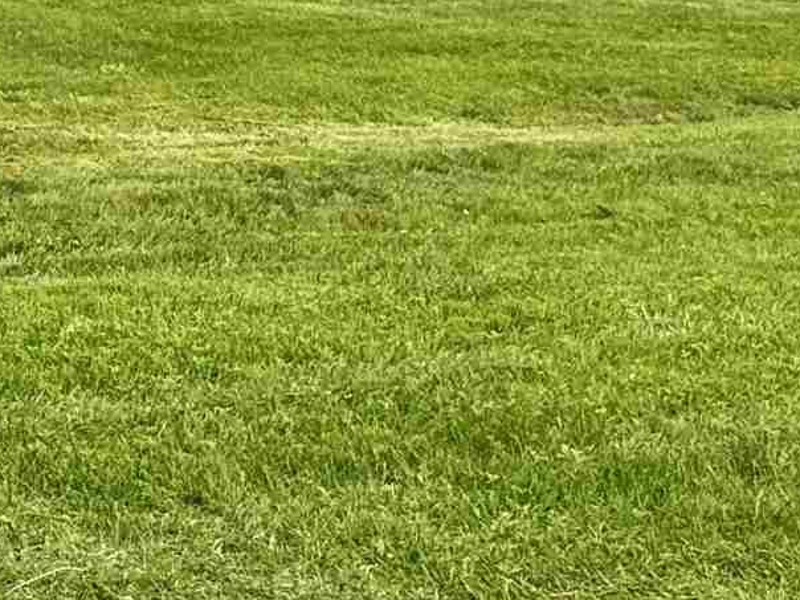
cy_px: -87
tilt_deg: +1.3
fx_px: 2820
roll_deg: +0.6
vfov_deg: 11.9
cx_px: -315
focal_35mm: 122
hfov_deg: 15.2
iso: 80
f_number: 1.78
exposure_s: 1/2331
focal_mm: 6.76
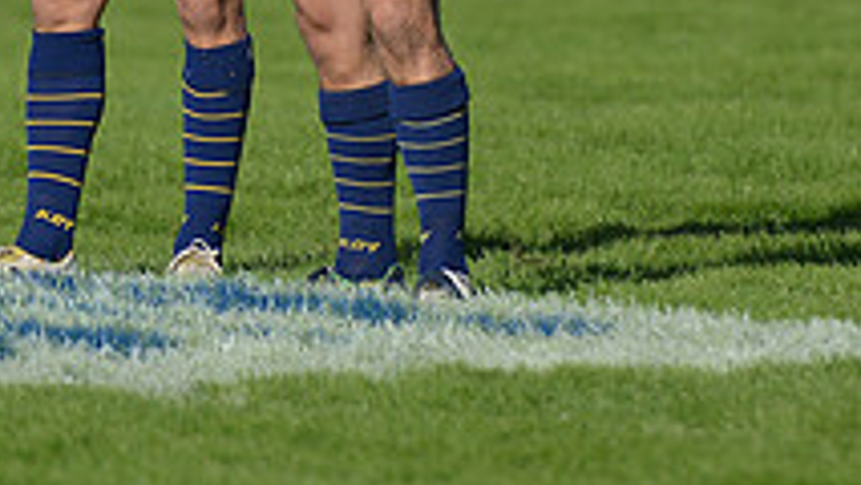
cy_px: -240
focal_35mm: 770
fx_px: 17586
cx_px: -307
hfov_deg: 2.8
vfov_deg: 1.6
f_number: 4
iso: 400
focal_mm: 270
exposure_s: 1/2500
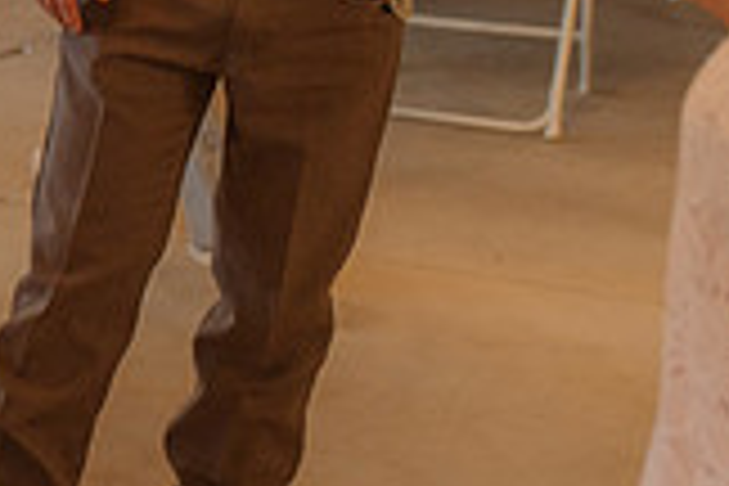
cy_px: -86
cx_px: -562
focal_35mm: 125
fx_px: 2531
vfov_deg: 10.8
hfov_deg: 14.5
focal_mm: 35
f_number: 2.5
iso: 640
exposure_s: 1/200
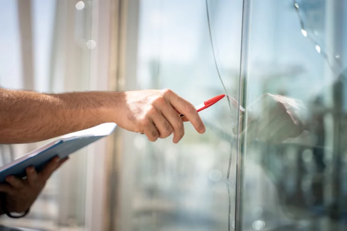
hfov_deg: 27.0
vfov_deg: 18.2
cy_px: 116
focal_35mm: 75
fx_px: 723
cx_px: 174
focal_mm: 75
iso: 100
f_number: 2.8
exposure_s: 1/1600
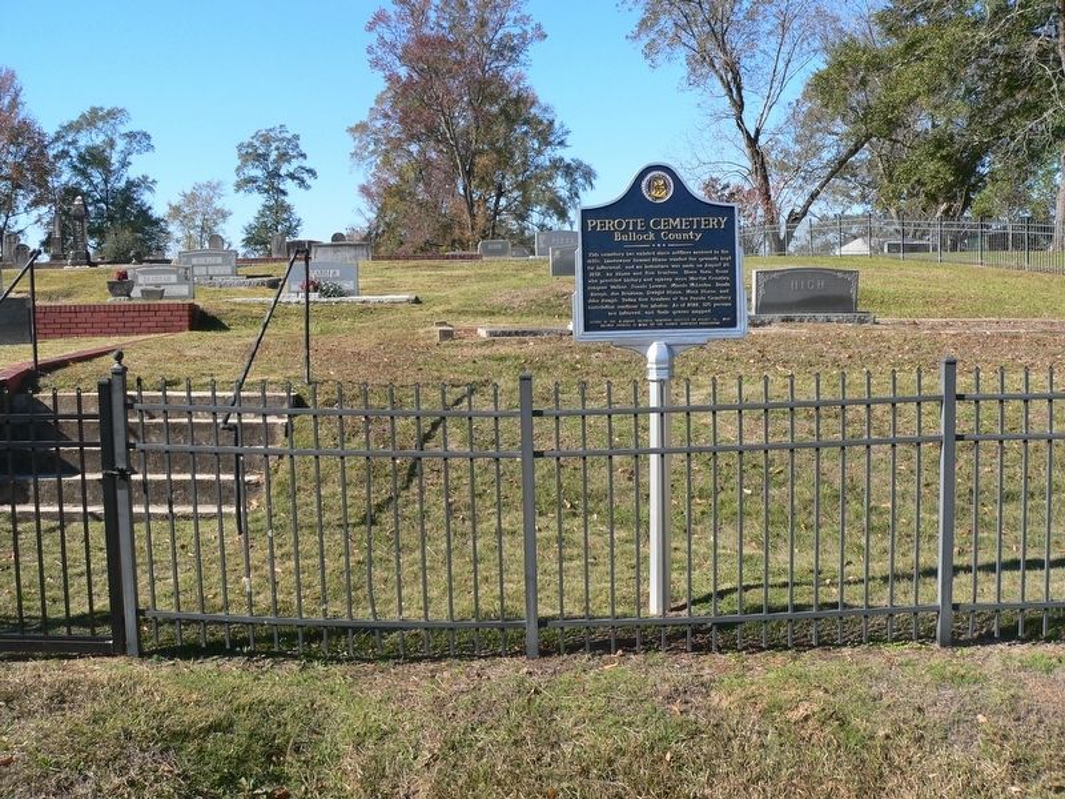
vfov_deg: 39.7
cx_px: 532
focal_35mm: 36
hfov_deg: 51.4
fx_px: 1108
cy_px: 400
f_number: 4
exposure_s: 1/320
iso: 80
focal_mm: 6
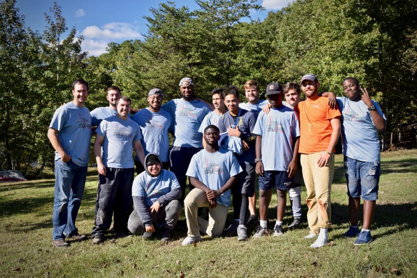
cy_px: 139
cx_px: 208
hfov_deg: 49.5
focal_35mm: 39
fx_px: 452
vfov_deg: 34.2
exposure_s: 1/320
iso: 200
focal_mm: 26
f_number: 9
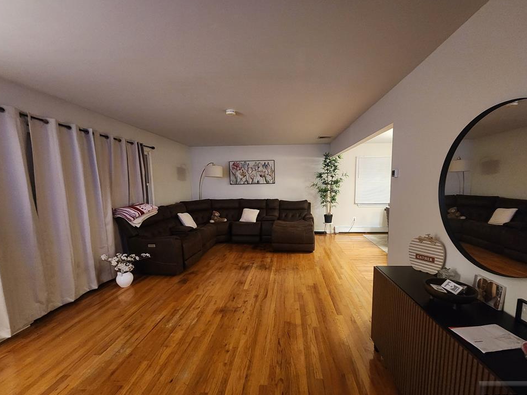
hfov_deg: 102.0
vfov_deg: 85.6
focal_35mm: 14
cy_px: 208
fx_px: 213
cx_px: 278
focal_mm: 2.2
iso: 800
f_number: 2.2
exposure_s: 1/24
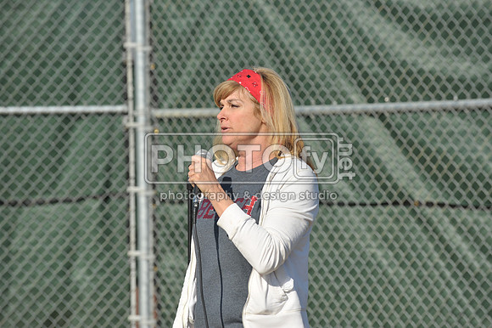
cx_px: 246
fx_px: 2732
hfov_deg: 10.3
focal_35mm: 200
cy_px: 164
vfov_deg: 6.9
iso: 400
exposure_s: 1/2000
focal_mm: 200
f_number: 7.1
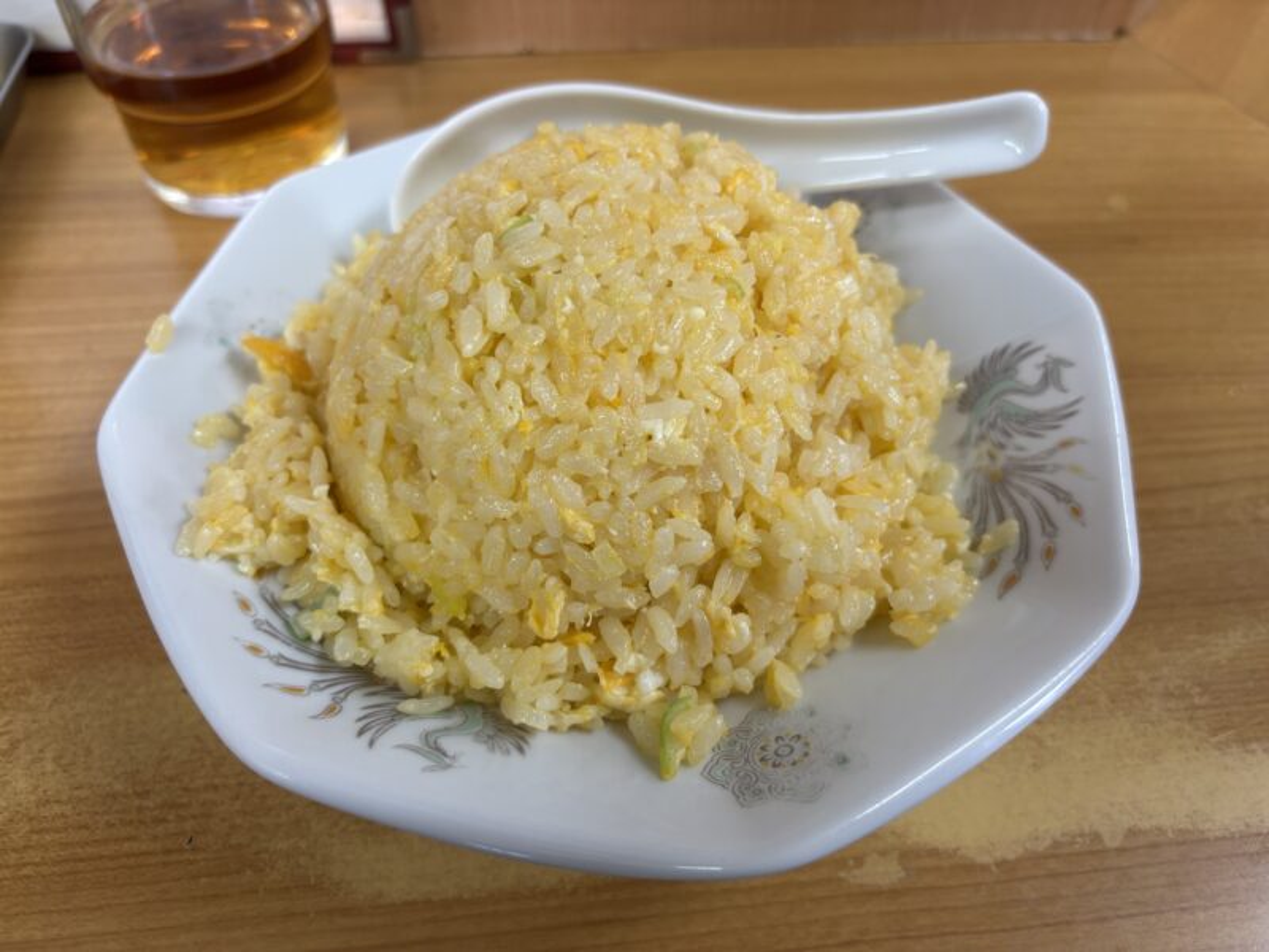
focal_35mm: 26
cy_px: 476
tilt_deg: -52.8
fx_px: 953
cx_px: 634
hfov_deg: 67.3
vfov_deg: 53.1
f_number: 1.6
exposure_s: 1/50
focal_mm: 5.96
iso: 125
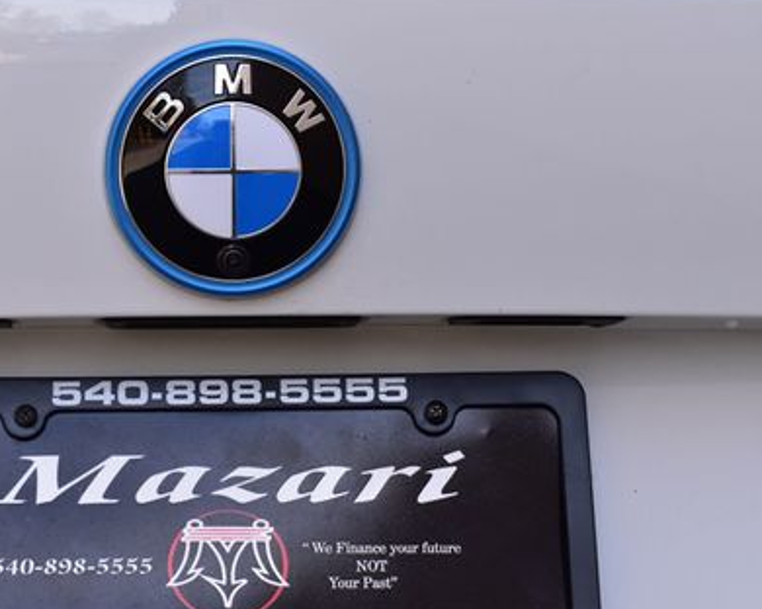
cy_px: 406
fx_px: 2188
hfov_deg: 19.7
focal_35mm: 97
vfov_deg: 15.8
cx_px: 293
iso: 400
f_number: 9
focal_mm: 42
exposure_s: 1/160
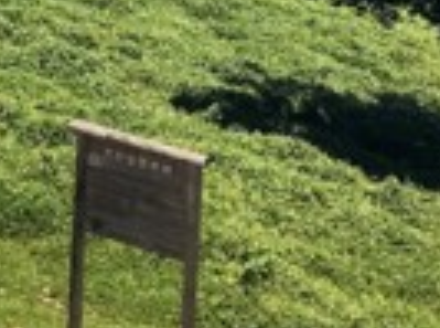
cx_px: -122
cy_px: -610
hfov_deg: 11.1
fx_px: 2218
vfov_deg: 7.5
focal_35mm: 175
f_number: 2.2
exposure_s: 1/2024
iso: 25
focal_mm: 4.15
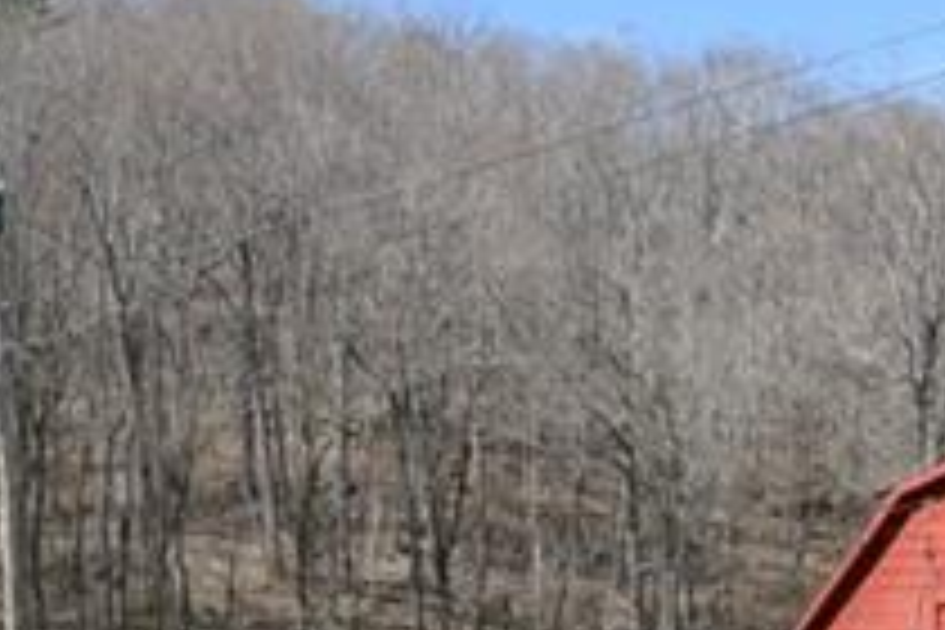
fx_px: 1916
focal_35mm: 73
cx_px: 40
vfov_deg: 18.6
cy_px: 468
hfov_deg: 26.5
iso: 200
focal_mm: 10
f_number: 8
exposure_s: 1/250
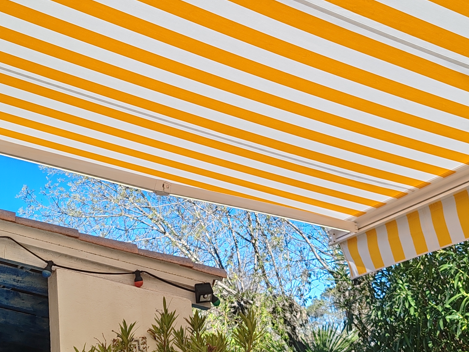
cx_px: 259
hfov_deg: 33.7
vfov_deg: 25.6
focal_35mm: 57
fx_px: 772
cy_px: 143
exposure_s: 1/310
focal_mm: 6.12
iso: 50
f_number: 1.9
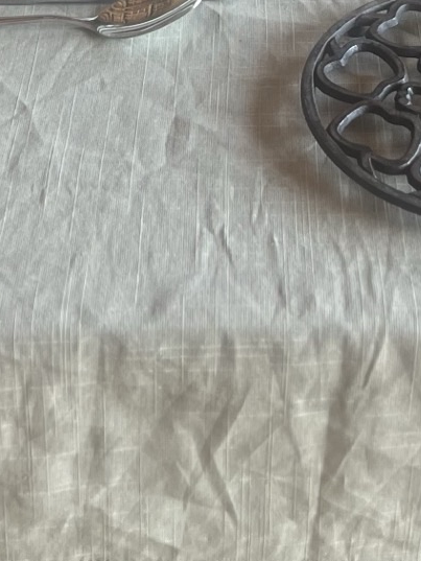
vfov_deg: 18.9
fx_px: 1507
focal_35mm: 93
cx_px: 206
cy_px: -251
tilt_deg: -26.2
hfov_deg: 15.9
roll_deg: +1.0
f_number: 1.6
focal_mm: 5.1
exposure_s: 1/121
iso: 80
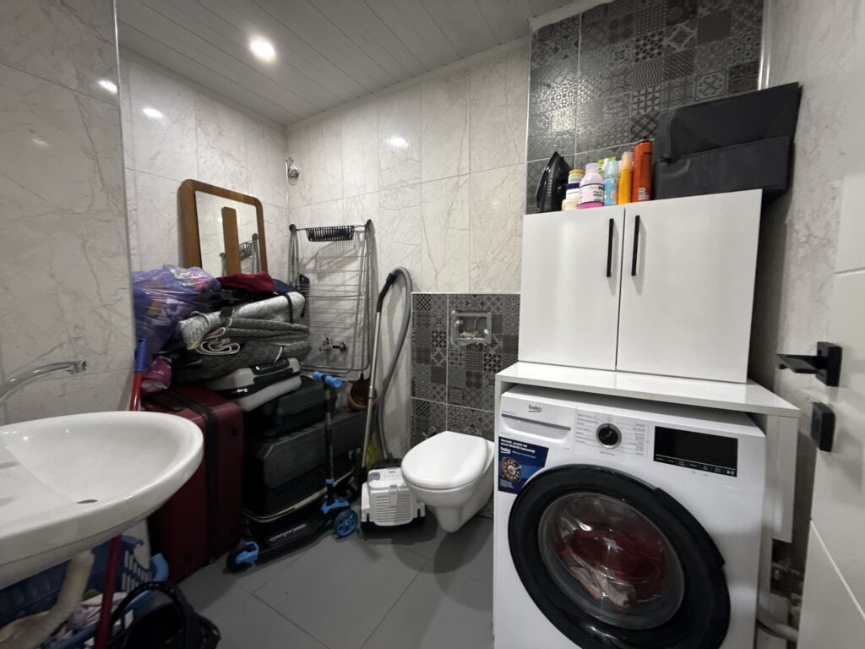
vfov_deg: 85.7
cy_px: 324
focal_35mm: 14
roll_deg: -0.2
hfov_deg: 102.1
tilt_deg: -4.5
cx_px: 432
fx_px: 350
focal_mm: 2.22
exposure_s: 1/50
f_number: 2.2
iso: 800
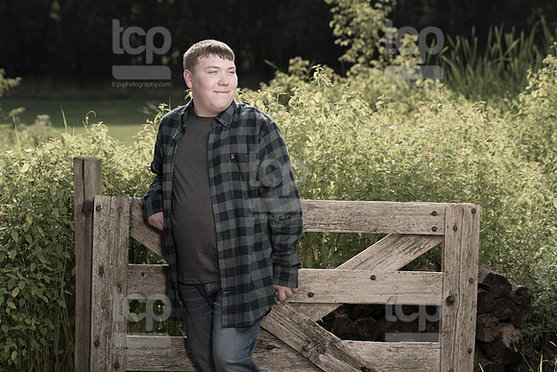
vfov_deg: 13.9
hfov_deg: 20.7
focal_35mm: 98
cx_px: 252
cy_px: 149
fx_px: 1521
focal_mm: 82
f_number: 4.5
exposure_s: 1/250
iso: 40
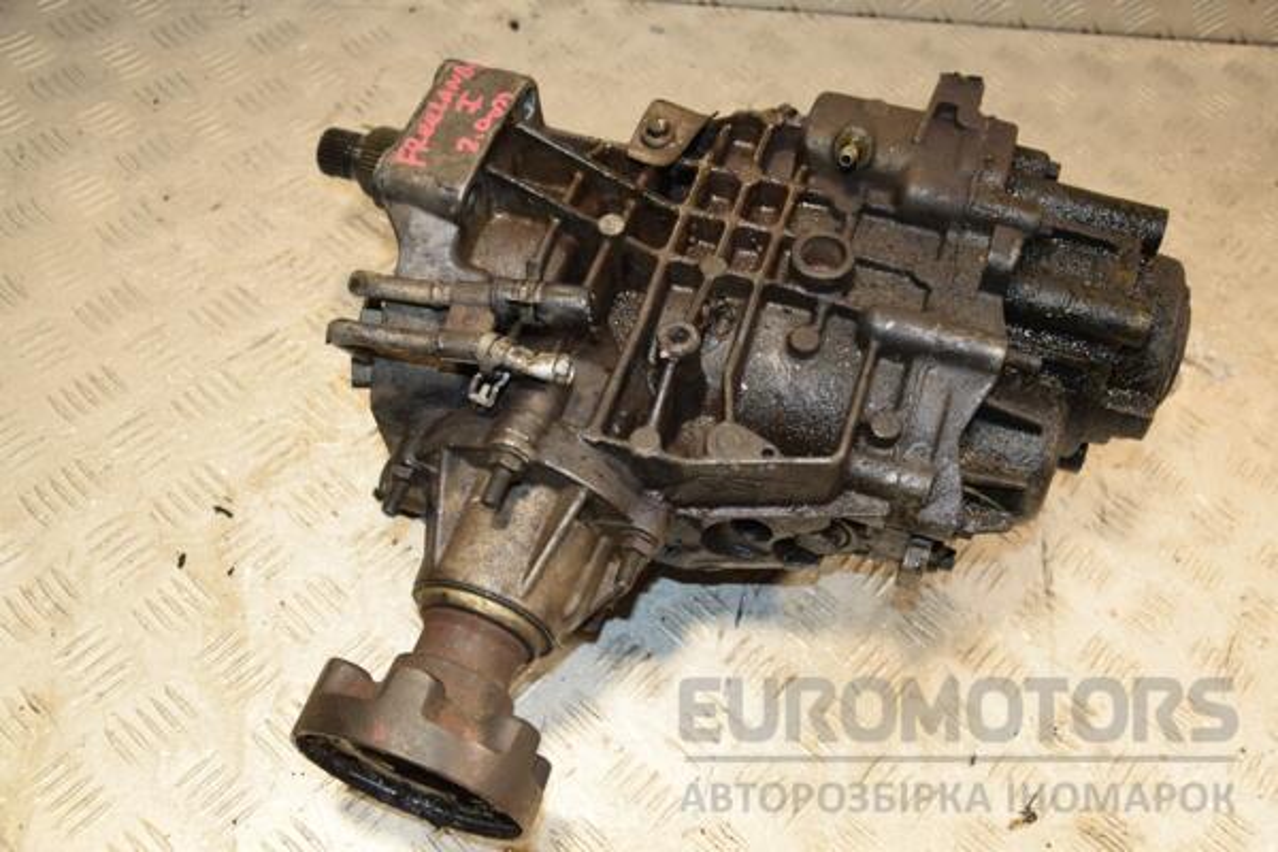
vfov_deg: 36.9
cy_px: 426
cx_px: 639
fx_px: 1278
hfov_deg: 53.1
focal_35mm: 36
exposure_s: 1/200
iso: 800
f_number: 5.6
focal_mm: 24
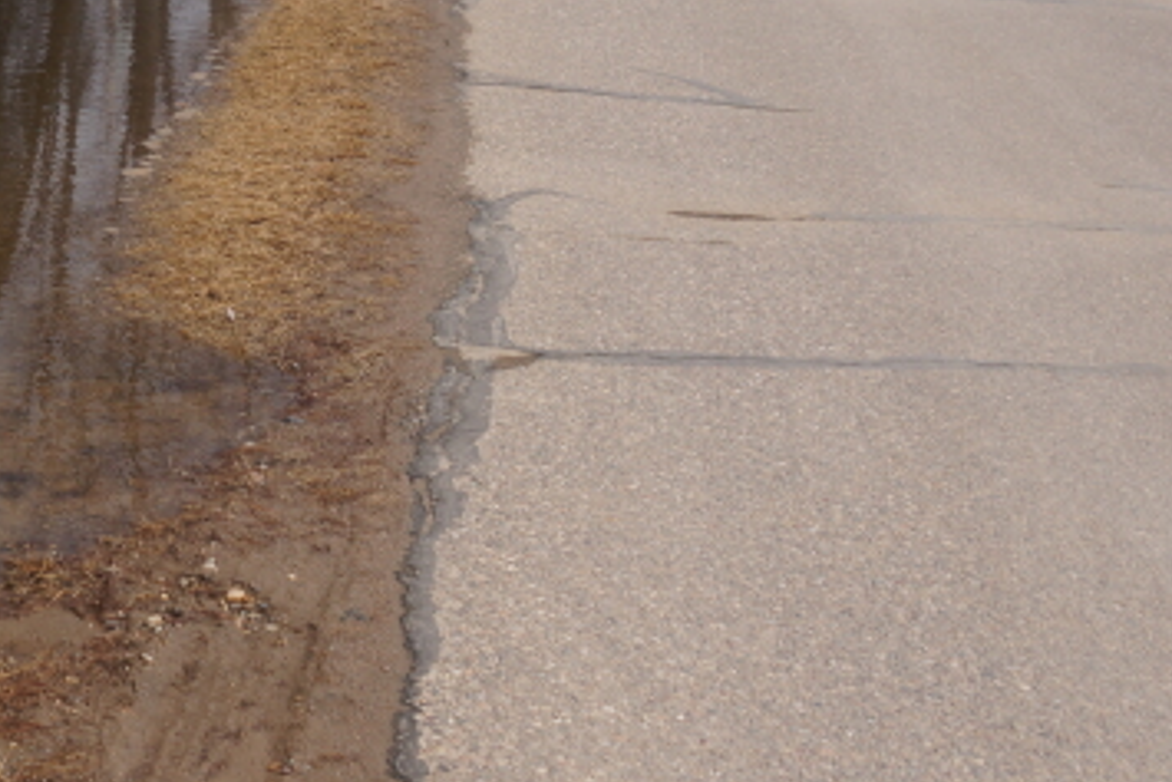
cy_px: 152
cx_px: -215
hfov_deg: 24.3
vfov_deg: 17.8
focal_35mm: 76
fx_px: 2475
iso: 100
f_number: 6.3
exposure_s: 1/160
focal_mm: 18
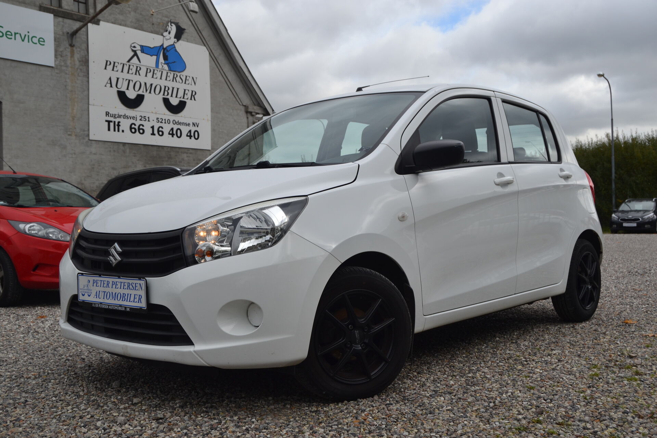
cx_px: 328
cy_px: 219
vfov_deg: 34.2
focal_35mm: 39
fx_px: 712
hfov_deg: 49.6
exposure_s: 1/250
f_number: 8
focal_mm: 26
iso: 100
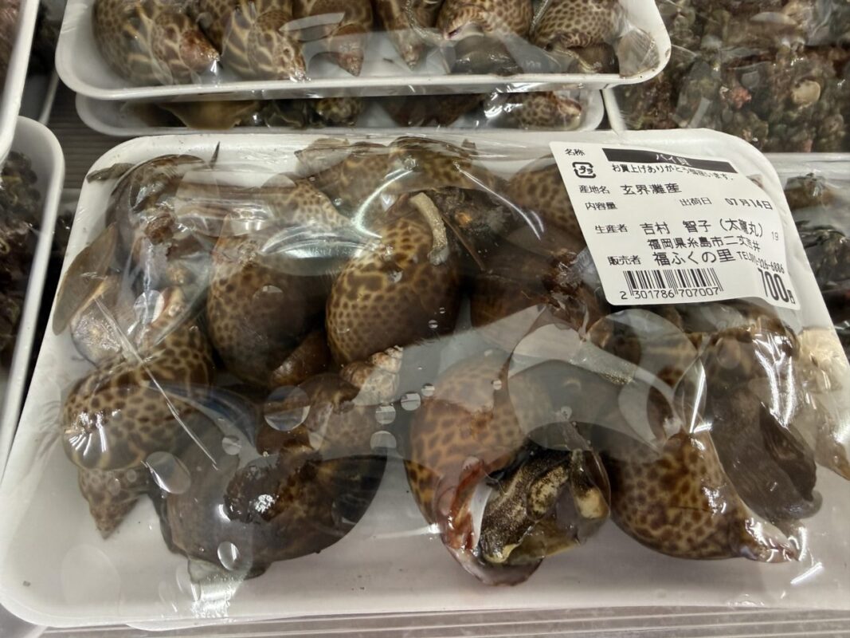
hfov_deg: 71.6
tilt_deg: -62.1
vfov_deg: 56.8
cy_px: 319
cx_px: 425
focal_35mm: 24
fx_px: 589
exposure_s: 1/60
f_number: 2.2
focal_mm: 2.22
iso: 320
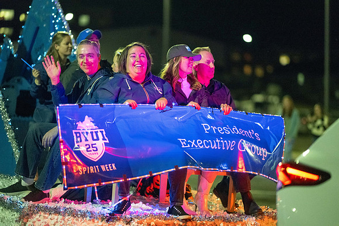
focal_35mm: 105
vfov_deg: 13.0
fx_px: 989
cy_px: 113
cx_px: 170
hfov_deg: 19.5
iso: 10000
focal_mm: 105
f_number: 1.4
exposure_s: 1/500
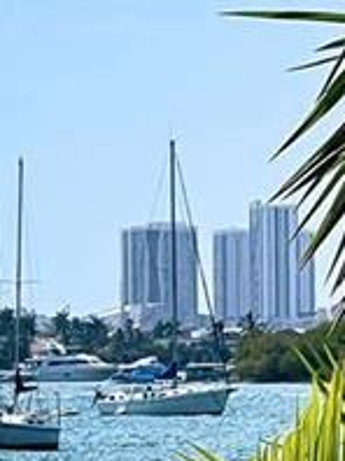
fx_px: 6219
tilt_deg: -1.5
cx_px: -200
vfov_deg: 4.2
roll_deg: +0.4
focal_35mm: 467
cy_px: 575
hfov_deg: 3.2
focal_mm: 9
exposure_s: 1/1597
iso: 32
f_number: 2.8
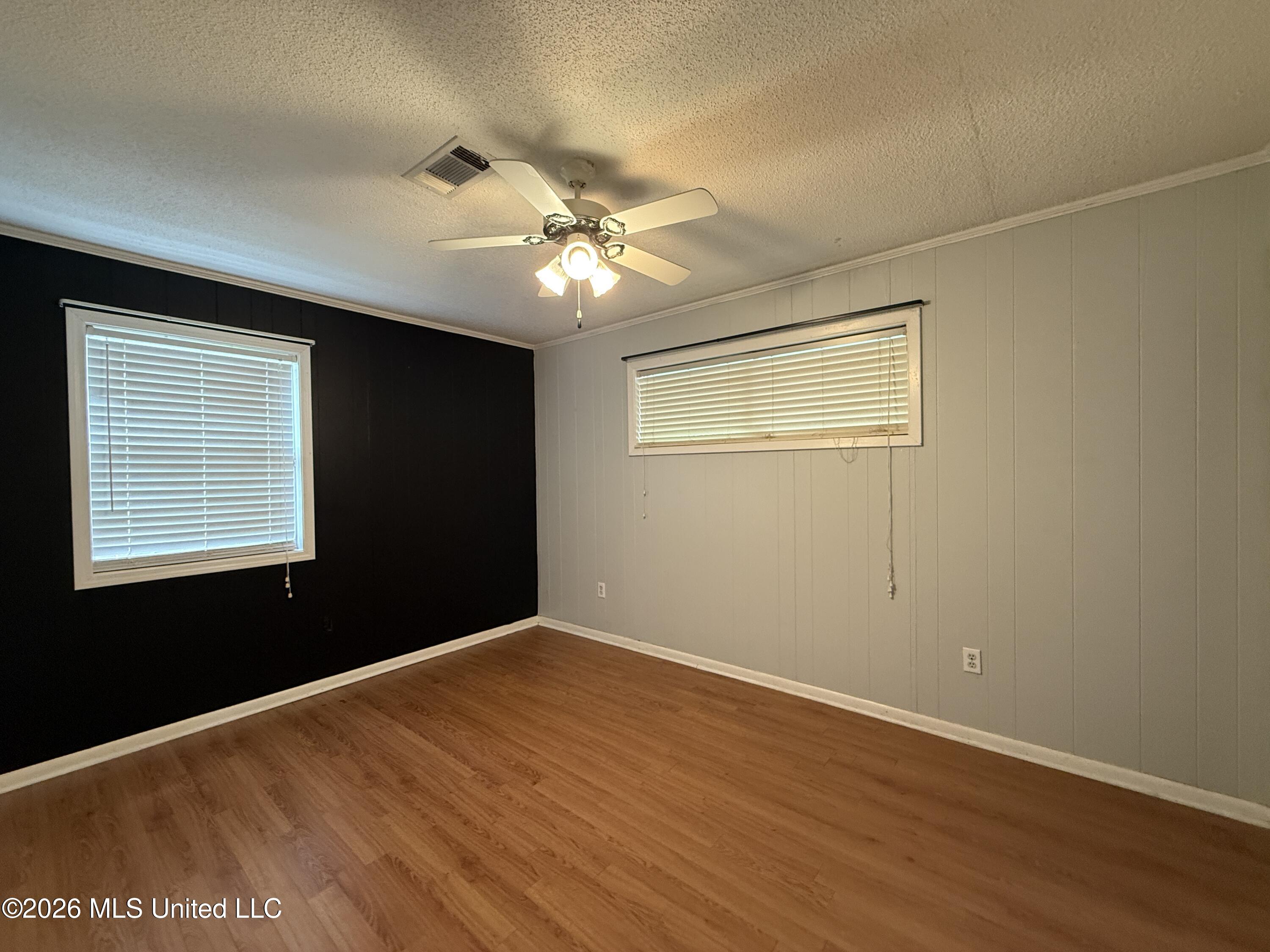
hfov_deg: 102.1
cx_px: 635
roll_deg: +1.0
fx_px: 514
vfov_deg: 85.7
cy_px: 476
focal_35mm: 14
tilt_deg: -0.5
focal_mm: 2.22
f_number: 2.2
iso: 250
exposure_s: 1/60
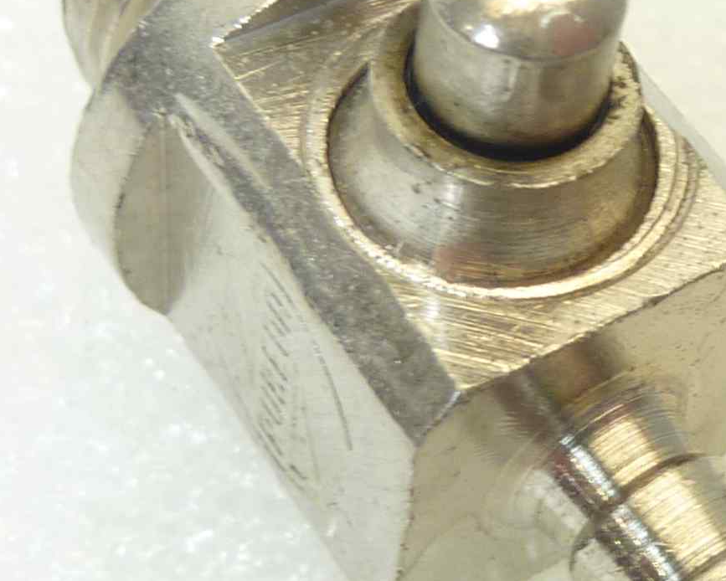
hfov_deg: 19.1
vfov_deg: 15.7
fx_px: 2106
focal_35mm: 98
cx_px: 695
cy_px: 229
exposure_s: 1/20
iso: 80
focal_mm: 4.1
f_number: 3.3
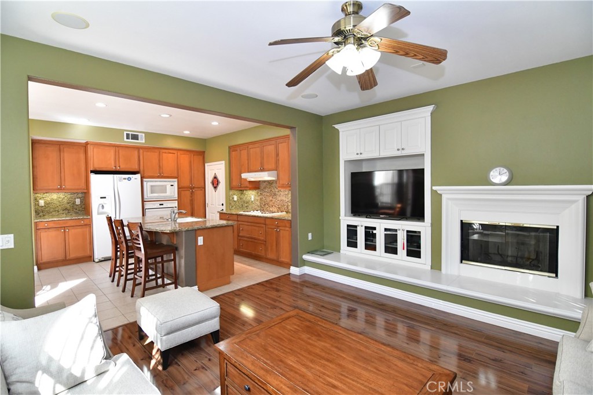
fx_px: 263
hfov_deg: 96.8
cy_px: 198
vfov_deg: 73.7
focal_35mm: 16
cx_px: 296
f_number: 4.5
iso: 2000
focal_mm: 11
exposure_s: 1/250
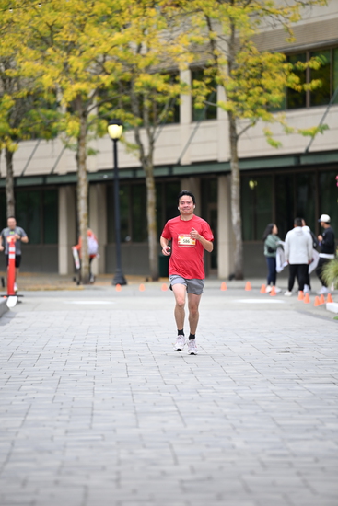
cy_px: 253
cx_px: 169
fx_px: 2815
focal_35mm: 200
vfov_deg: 10.3
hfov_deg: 6.9
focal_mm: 200
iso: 640
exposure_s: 1/2000
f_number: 2.8
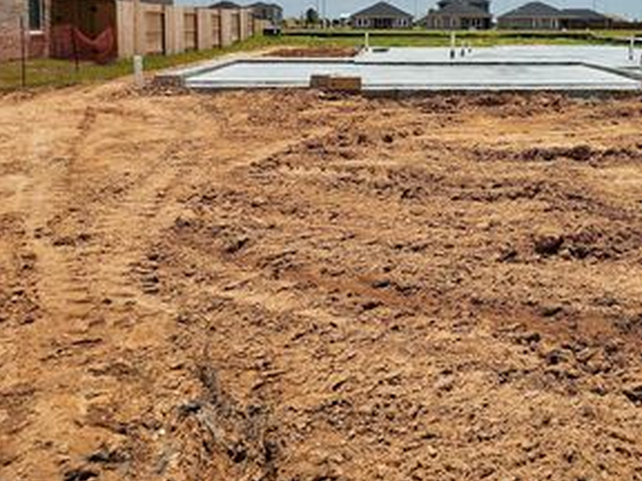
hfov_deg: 45.8
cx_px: 448
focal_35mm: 40
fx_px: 742
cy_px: 75
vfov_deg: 34.5
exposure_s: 1/1869
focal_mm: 6.3
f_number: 1.7
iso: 10
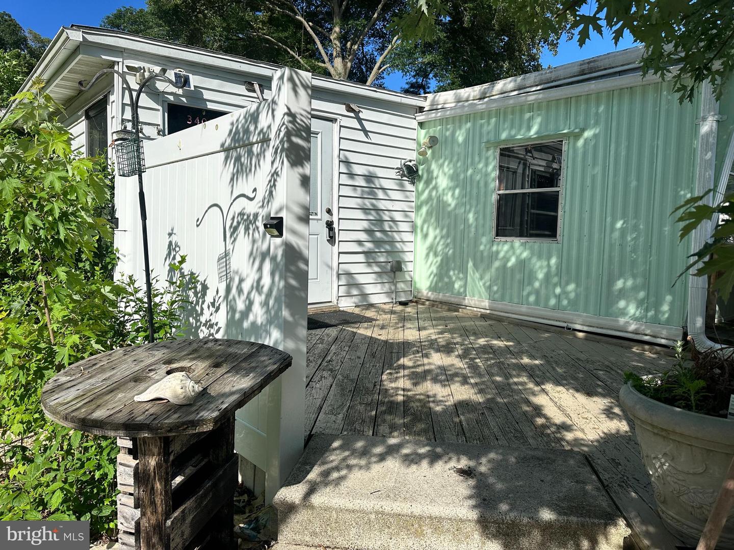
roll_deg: -0.9
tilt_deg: -3.6
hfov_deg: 71.6
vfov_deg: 56.8
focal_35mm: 24
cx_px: 367
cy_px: 275
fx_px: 509
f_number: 1.78
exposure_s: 1/6211
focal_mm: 6.86
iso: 80
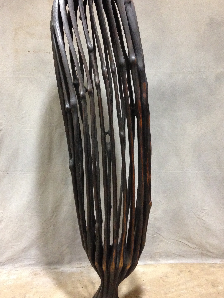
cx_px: 101
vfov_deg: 45.7
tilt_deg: -7.1
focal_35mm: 41
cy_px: 138
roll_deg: +0.8
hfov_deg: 35.1
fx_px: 354
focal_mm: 4.12
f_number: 2.4
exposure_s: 1/20
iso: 320
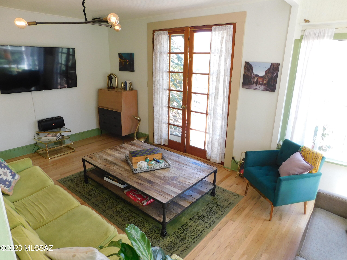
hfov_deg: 73.9
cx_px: 174
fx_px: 231
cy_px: 130
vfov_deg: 58.9
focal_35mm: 23
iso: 125
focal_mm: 4
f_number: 3
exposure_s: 1/40
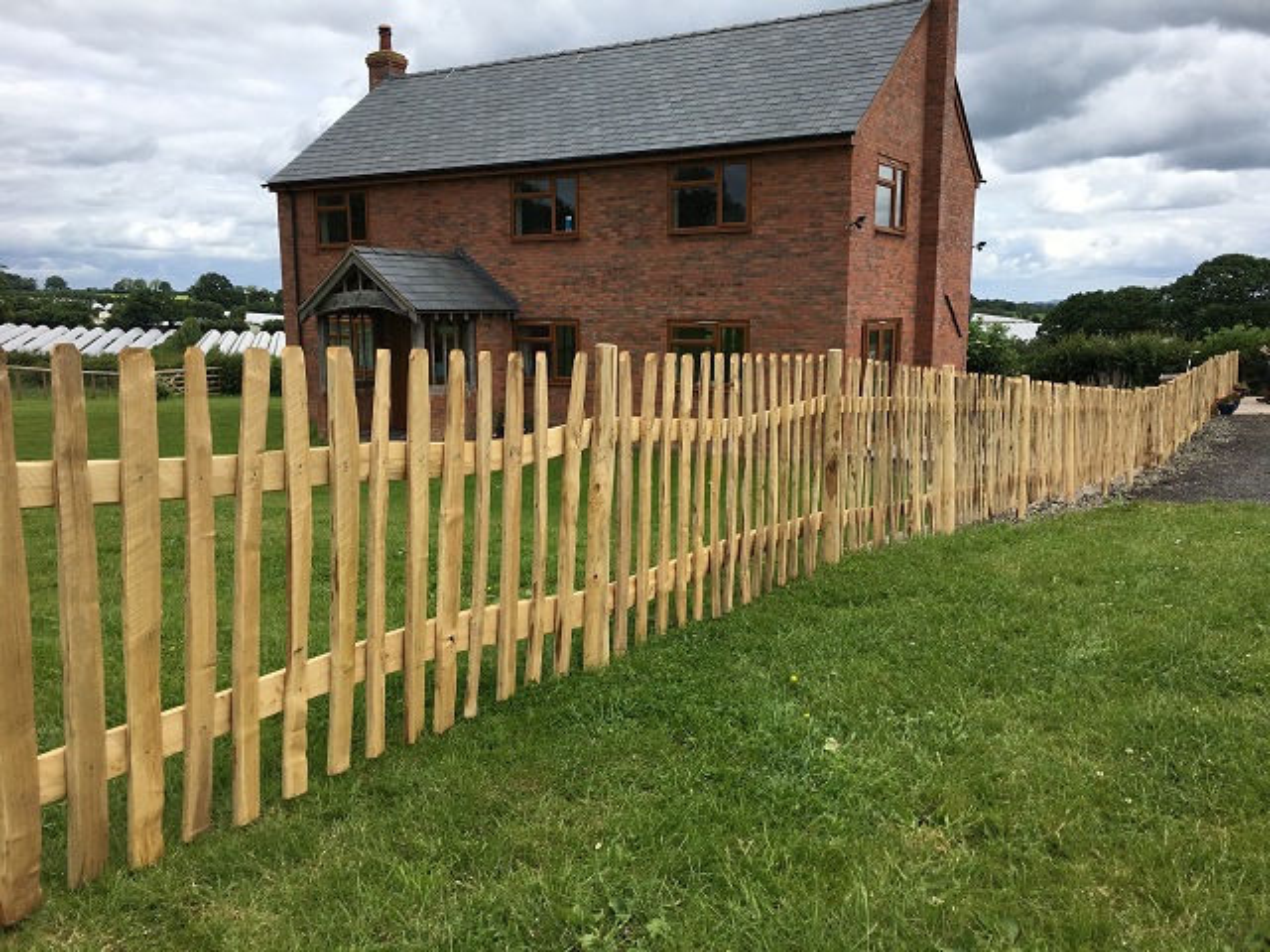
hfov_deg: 61.7
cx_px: 635
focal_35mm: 29
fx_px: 1064
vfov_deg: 48.2
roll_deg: +0.6
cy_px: 476
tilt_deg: -9.1
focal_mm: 4.15
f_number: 2.2
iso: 25
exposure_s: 1/1479
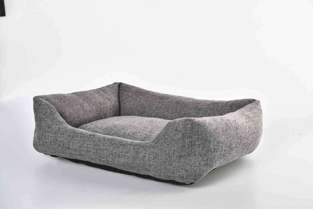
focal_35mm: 62
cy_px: 104
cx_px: 156
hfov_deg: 32.4
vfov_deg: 21.9
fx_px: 539
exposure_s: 1/125
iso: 320
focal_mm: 62
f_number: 10
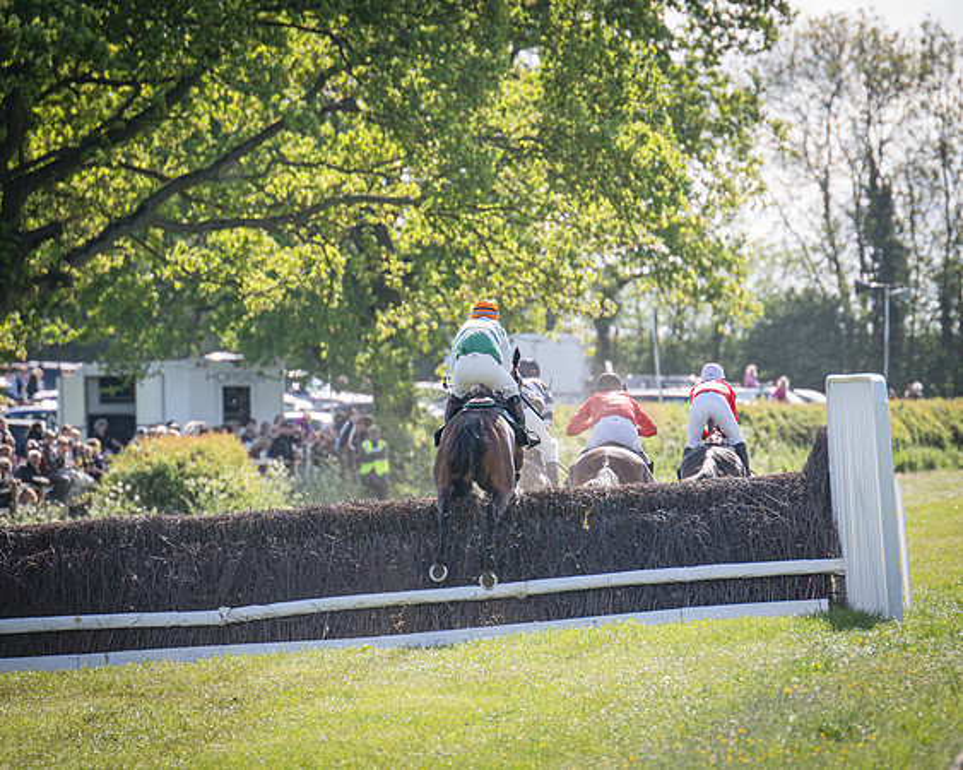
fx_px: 13482
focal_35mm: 473
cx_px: 482
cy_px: 385
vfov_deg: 3.3
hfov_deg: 4.1
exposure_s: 1/2000
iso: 400
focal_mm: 280
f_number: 4
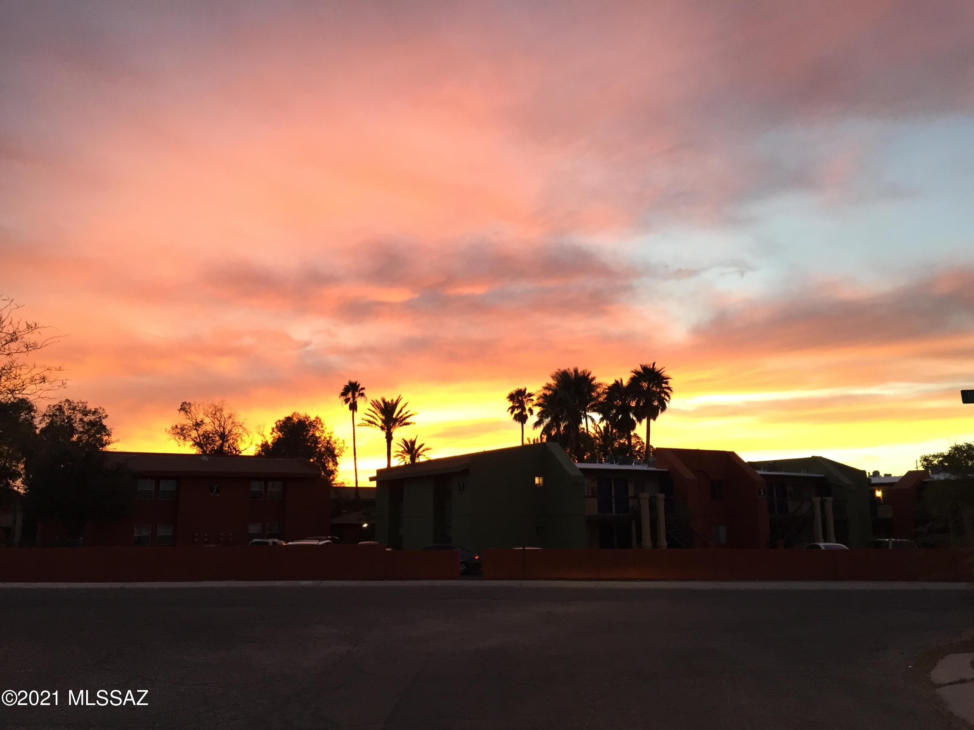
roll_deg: -0.1
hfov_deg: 61.7
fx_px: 816
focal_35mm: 29
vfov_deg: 48.2
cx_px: 487
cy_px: 365
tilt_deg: +9.3
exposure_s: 1/30
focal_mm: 4.15
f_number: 2.2
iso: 40
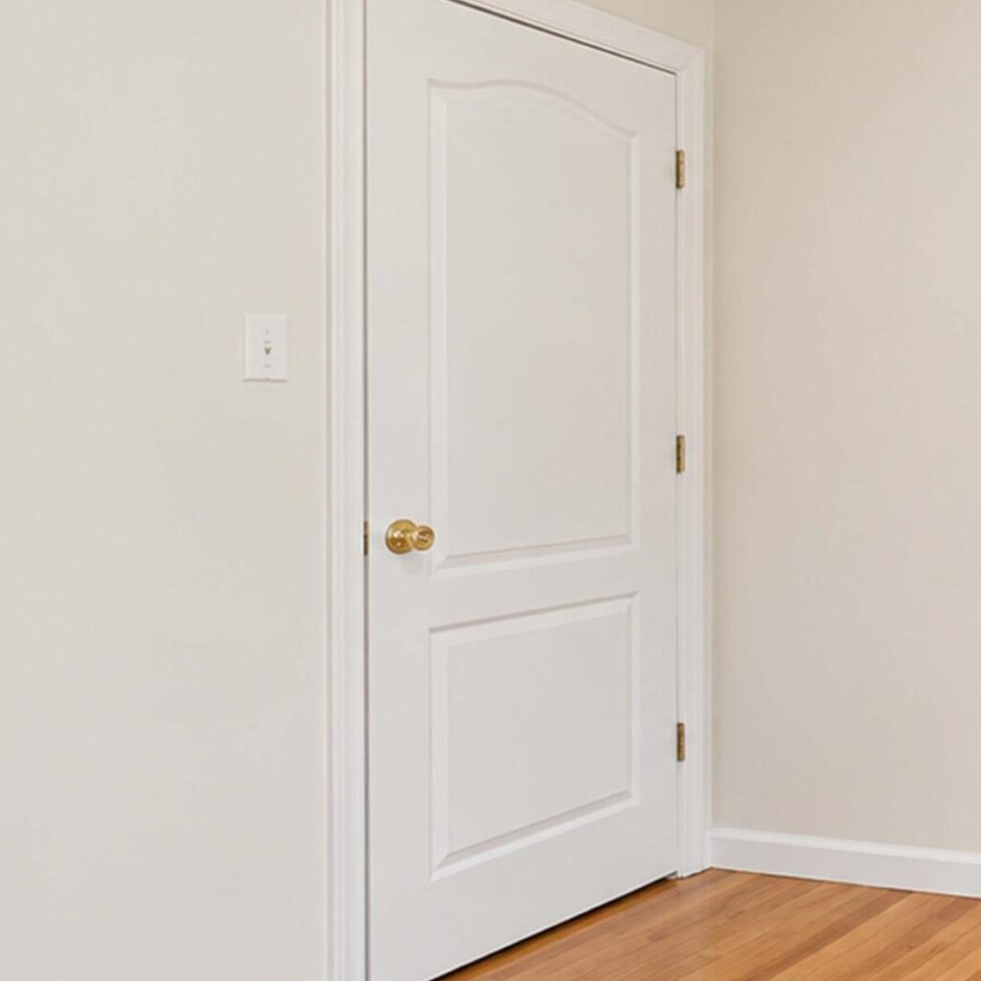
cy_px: 450
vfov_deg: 44.9
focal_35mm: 37
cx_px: 1366
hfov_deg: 31.1
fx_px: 1186
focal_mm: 10
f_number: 10
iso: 1250
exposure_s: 1/100
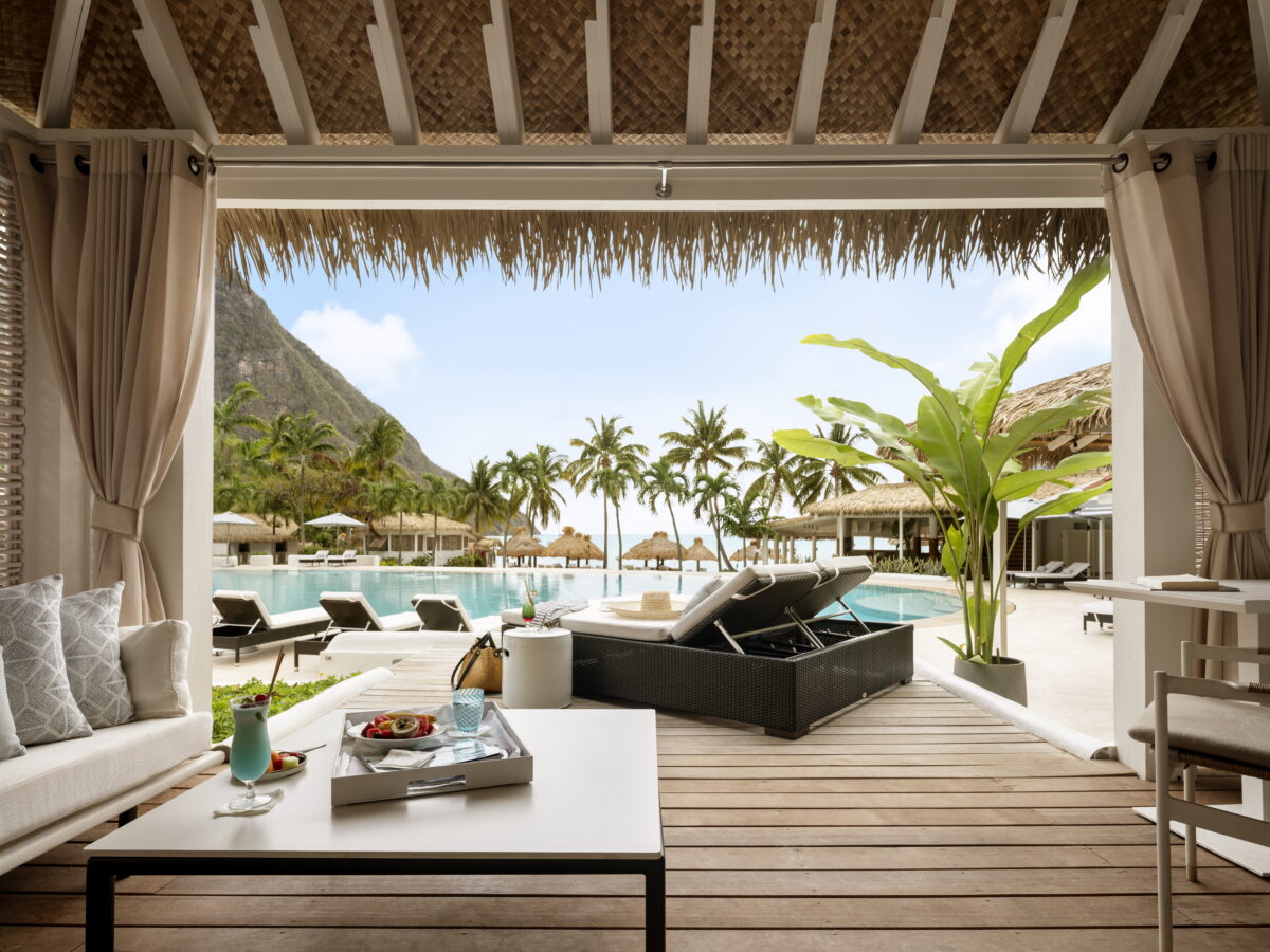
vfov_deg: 71.6
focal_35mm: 18
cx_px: 635
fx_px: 660
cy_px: 476
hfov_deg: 87.8
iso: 100
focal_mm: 23
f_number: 11
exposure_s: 1/125
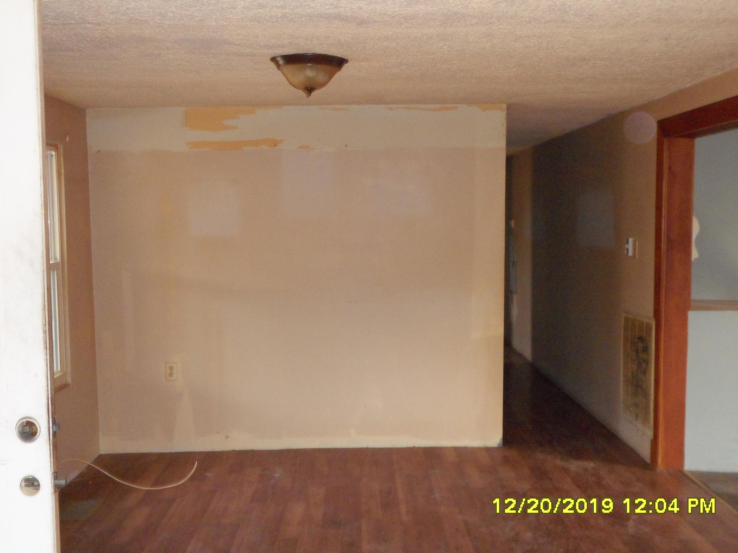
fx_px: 810
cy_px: 278
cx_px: 372
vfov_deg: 37.7
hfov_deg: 49.0
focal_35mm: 38
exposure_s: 1/45
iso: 480
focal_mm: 6.6
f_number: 4
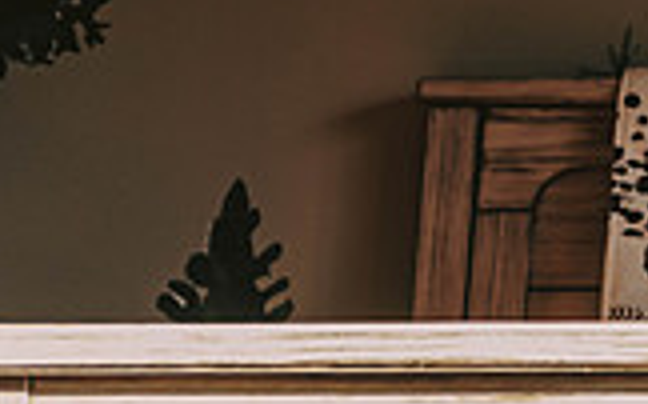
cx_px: 1126
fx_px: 2065
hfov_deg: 15.6
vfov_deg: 10.7
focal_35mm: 117
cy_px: -232
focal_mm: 28
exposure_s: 1/320
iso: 1250
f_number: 2.8
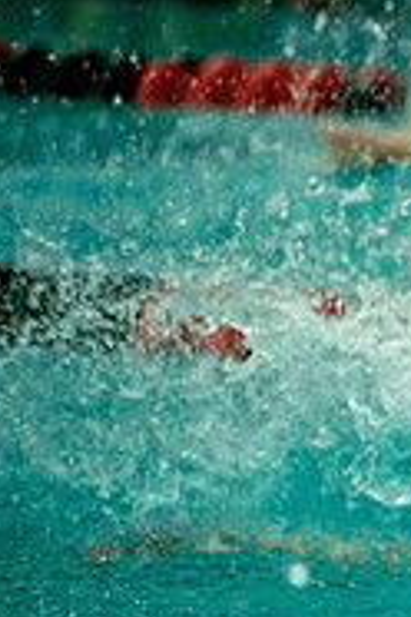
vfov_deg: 4.4
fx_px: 8031
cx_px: 945
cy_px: 532
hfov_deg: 2.9
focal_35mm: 469
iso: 1250
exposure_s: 1/500
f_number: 2.8
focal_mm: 150
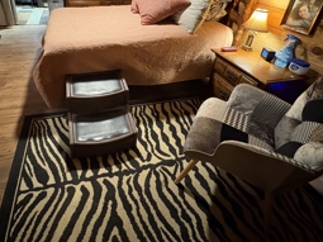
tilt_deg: -26.7
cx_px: 120
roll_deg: -3.6
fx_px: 205
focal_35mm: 22
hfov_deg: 75.0
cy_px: 60
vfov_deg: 57.8
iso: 800
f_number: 2.2
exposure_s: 1/40
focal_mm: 2.22
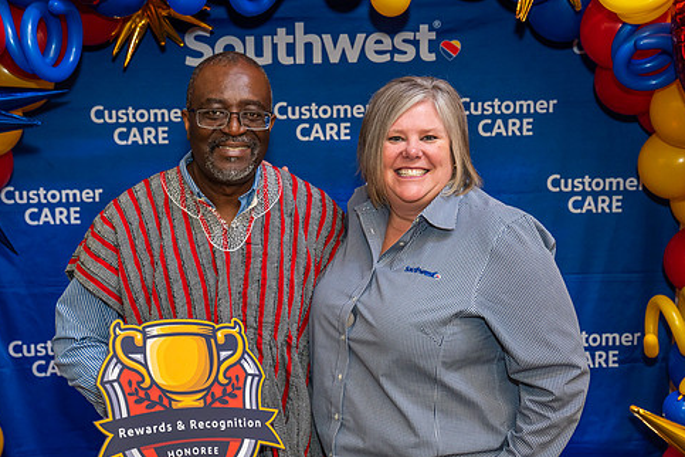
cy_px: 263
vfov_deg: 26.0
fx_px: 989
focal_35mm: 52
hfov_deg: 38.2
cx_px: 316
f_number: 4
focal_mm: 42
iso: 1250
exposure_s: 1/160
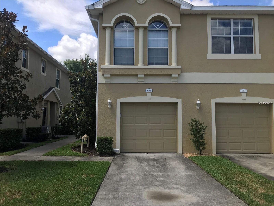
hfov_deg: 63.4
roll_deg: -0.3
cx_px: 137
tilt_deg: +6.5
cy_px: 103
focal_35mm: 28
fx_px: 222
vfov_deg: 49.7
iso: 20
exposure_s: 1/1312
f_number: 1.8
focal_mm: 3.99
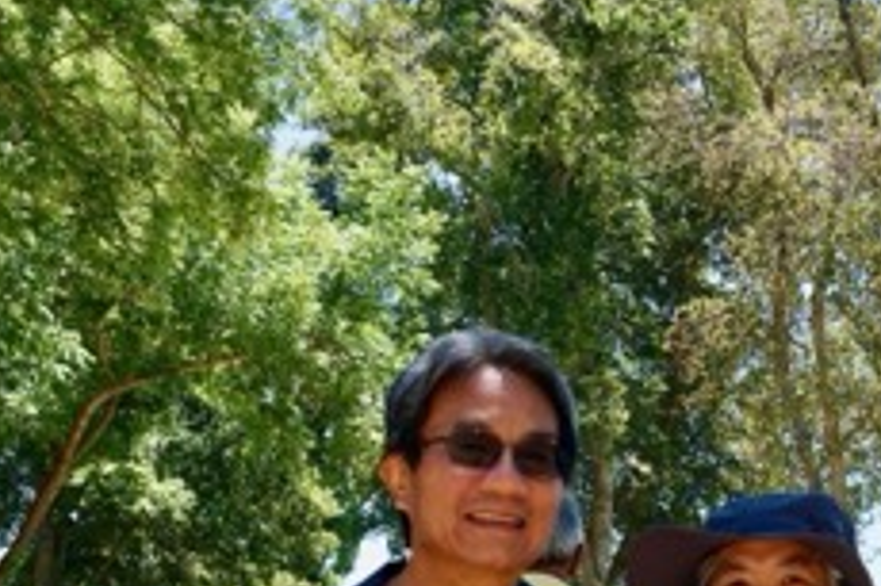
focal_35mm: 73
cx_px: 674
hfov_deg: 27.3
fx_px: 1785
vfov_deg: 18.2
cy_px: 578
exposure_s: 1/100
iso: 100
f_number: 7.1
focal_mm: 35
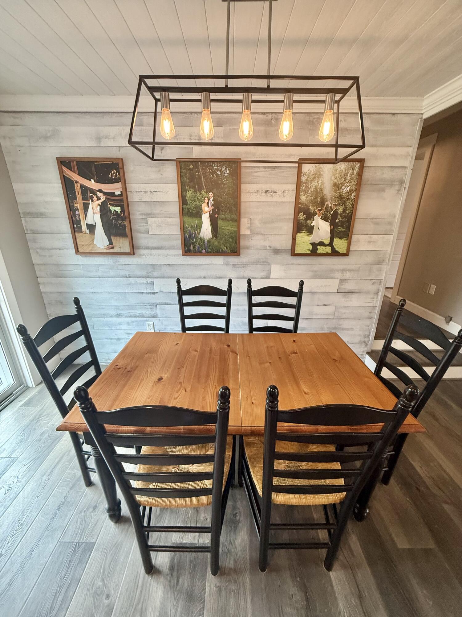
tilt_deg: -20.3
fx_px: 249
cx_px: 231
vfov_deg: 102.1
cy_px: 308
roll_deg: +0.0
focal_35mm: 14
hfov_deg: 85.7
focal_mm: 2.22
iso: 250
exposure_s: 1/60
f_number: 2.2
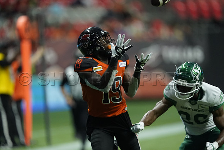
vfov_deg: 2.3
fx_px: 3734
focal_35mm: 600
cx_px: 112
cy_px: 75
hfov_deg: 3.4
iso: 5000
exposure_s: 1/2000
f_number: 4
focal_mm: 600
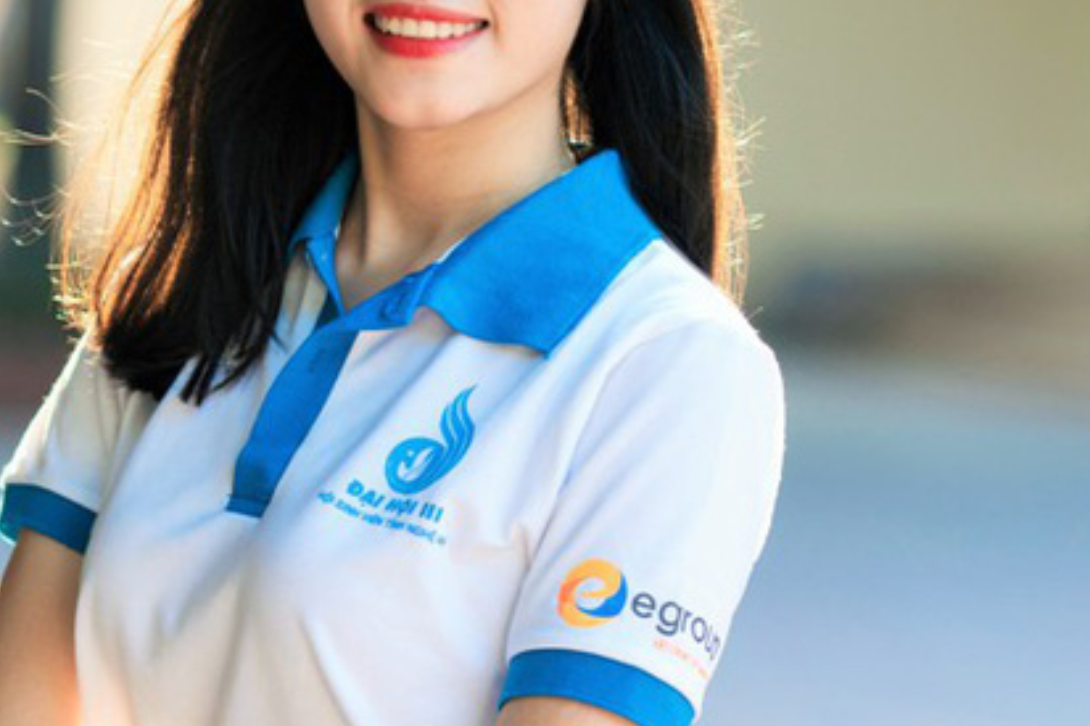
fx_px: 9503
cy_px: 692
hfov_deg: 6.6
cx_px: 446
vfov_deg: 4.4
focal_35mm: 314
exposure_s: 1/320
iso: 250
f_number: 2.8
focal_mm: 135
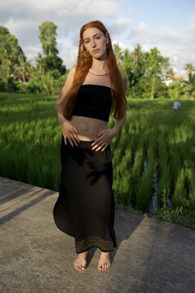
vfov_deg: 50.7
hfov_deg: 35.1
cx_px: 98
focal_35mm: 38
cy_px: 146
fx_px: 309
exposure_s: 1/640
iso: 125
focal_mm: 38
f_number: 3.5
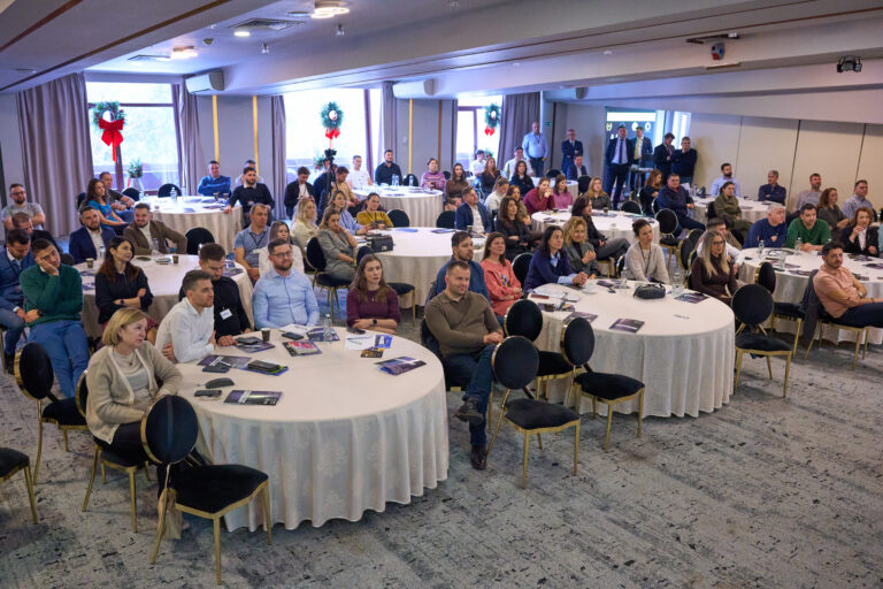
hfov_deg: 58.4
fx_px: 790
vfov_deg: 40.9
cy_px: 294
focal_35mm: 32
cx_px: 442
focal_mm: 32.2
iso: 6400
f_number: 4.5
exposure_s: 1/100
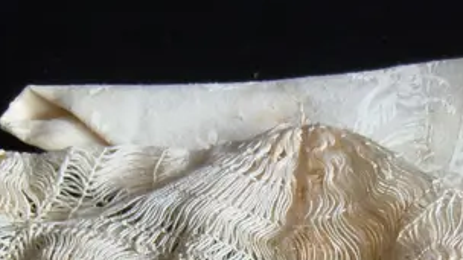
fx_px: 1215
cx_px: 603
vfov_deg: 10.9
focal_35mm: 99
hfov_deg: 19.8
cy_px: 560
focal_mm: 2.87
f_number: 2
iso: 64
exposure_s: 1/100
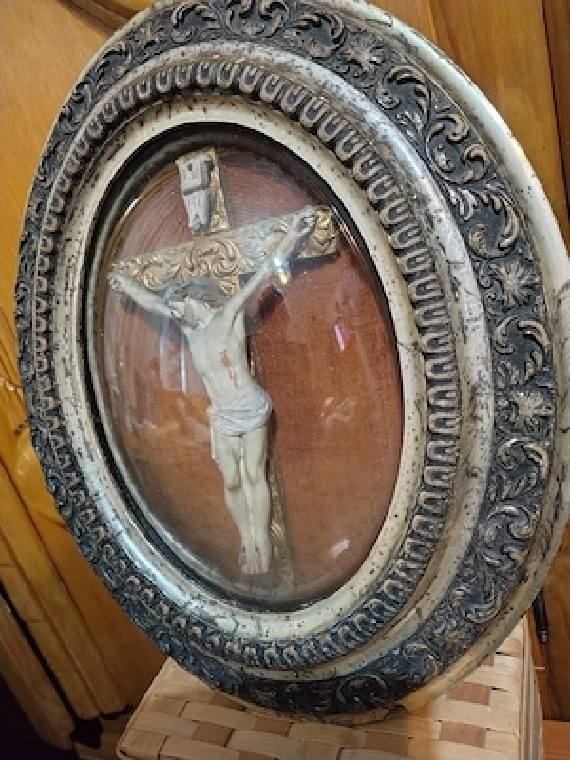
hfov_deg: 54.9
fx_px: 549
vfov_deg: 69.4
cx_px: 285
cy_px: 380
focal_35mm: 25
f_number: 1.7
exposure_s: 1/33.4
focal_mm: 4.71
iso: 6302
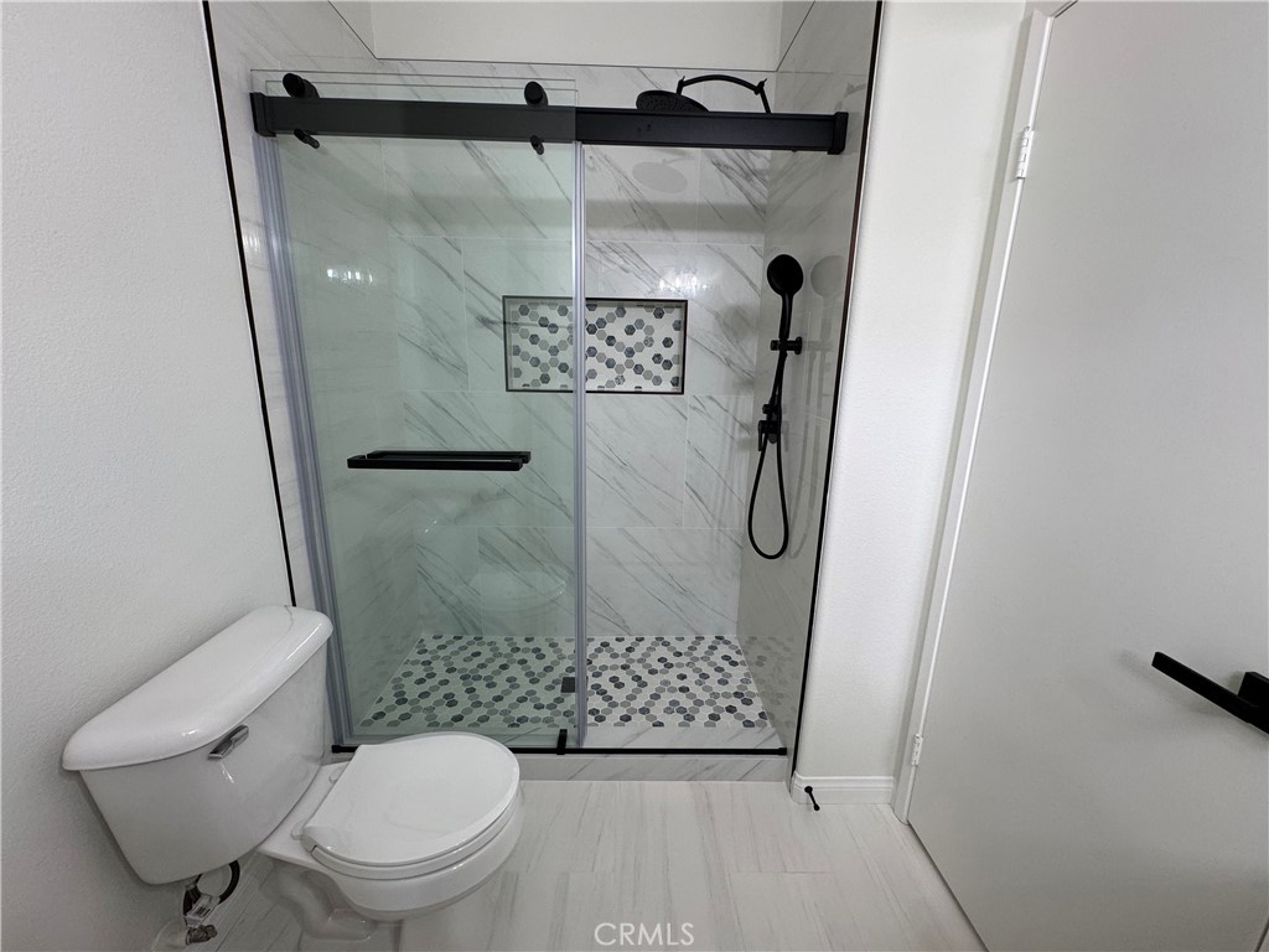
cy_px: 476
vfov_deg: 85.7
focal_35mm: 14
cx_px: 634
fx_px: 513
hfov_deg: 102.1
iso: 160
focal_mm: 2.22
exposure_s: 1/120
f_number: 2.2
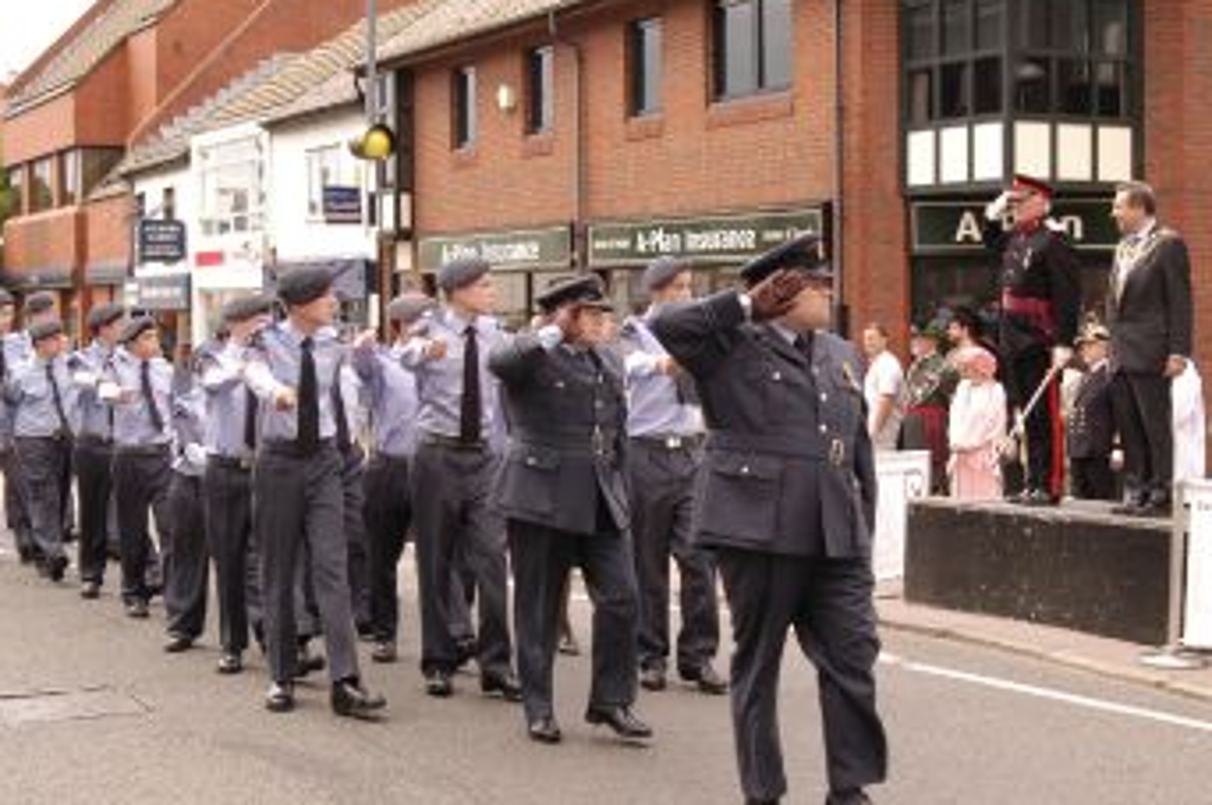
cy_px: 383
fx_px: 1883
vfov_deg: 24.1
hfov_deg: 35.5
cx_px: 744
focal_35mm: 56
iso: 400
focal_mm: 28
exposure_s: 1/400
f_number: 7.1
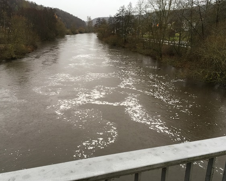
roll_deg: -1.2
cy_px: 91
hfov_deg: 55.6
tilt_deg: -17.2
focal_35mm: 32
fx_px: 214
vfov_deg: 45.8
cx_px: 103
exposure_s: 1/100
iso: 40
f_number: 2.2
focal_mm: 4.15
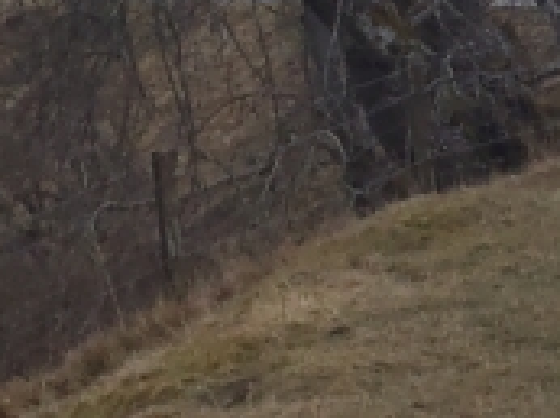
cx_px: 1308
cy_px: -282
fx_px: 2809
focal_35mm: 174
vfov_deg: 8.3
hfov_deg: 10.1
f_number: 4.5
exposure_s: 1/100
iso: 80
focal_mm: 5
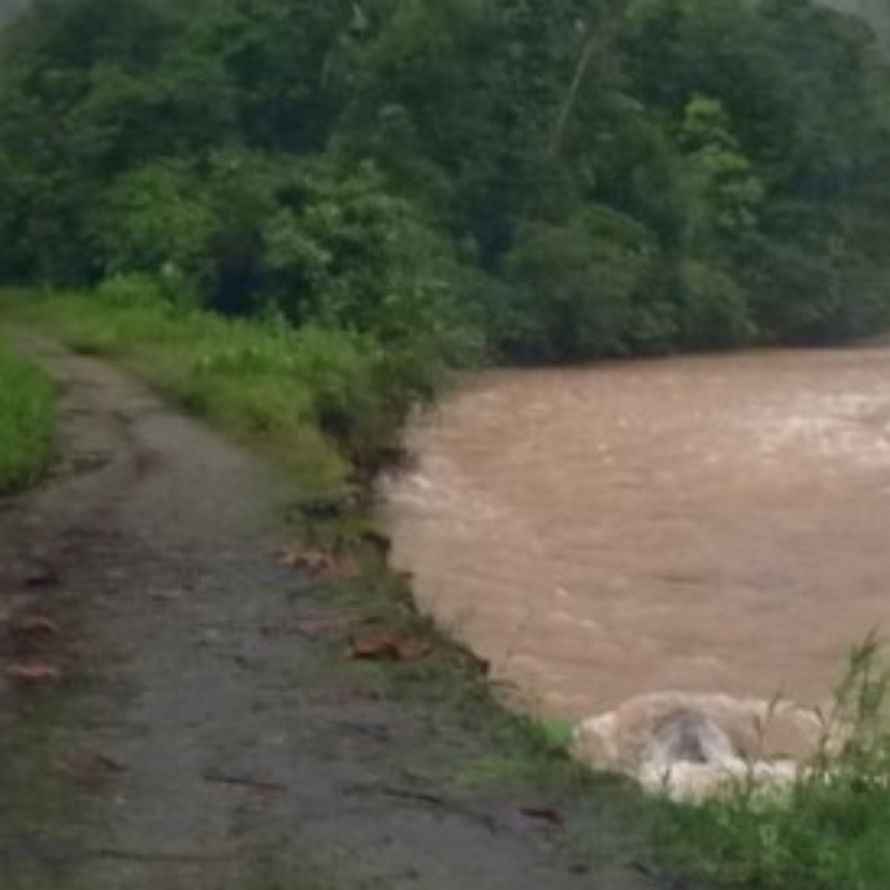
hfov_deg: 22.1
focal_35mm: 78
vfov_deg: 22.1
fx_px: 2269
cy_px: 588
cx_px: 578
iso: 800
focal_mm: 7.9
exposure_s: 1/40
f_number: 3.5
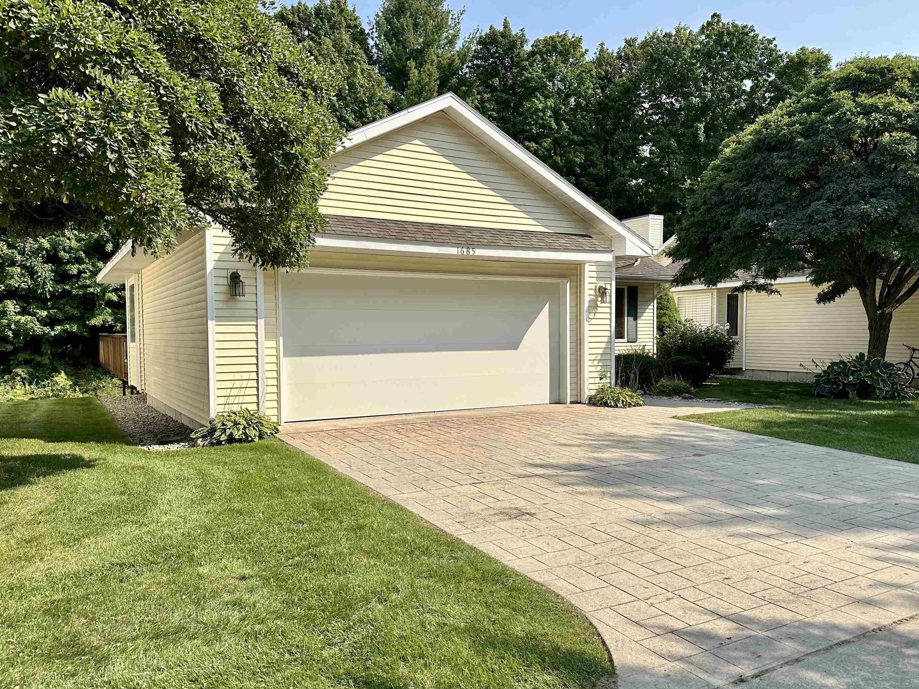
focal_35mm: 27
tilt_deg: -2.5
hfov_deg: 65.3
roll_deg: +0.4
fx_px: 717
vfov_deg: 51.3
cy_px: 365
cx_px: 480
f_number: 1.78
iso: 80
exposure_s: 1/3717
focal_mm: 6.86
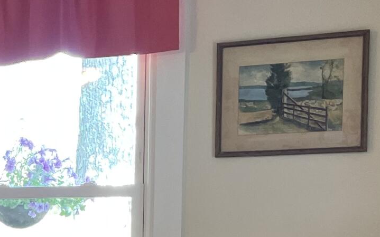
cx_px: -234
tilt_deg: -5.6
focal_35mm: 115
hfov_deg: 16.2
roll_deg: +0.9
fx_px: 1191
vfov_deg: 11.1
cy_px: 319
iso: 80
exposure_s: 1/60
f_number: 1.6
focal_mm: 4.2
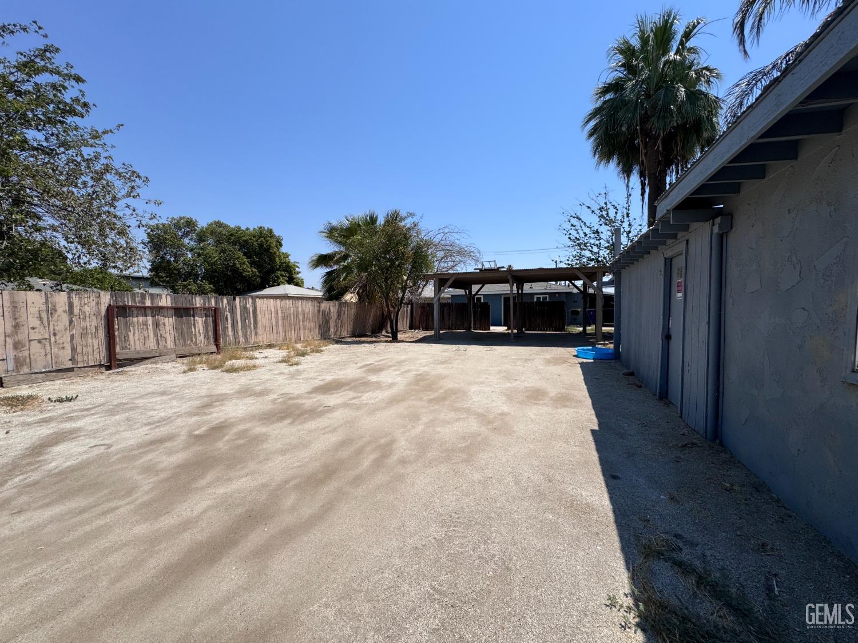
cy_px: 322
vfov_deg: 85.7
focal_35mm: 14
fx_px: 347
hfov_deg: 102.1
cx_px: 429
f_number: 2.2
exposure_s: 1/3546
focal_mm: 2.22
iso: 50
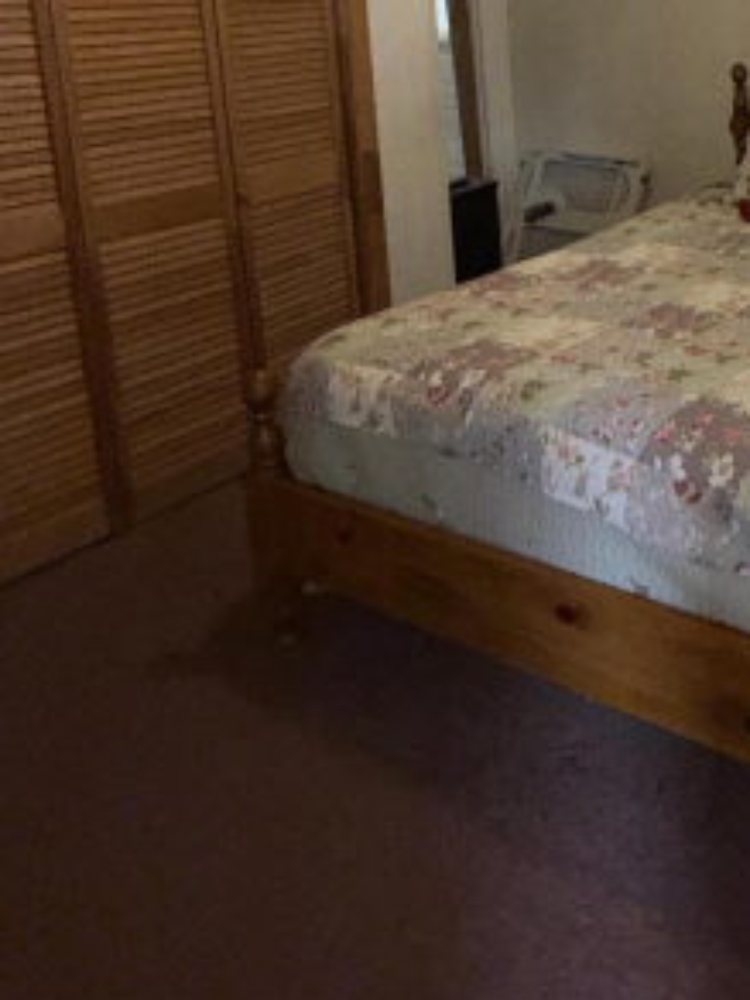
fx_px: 924
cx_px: 829
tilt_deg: -8.6
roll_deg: +0.2
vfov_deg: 51.2
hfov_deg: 37.0
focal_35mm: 32
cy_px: 128
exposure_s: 1/106
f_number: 2.2
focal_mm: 2.22
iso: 80
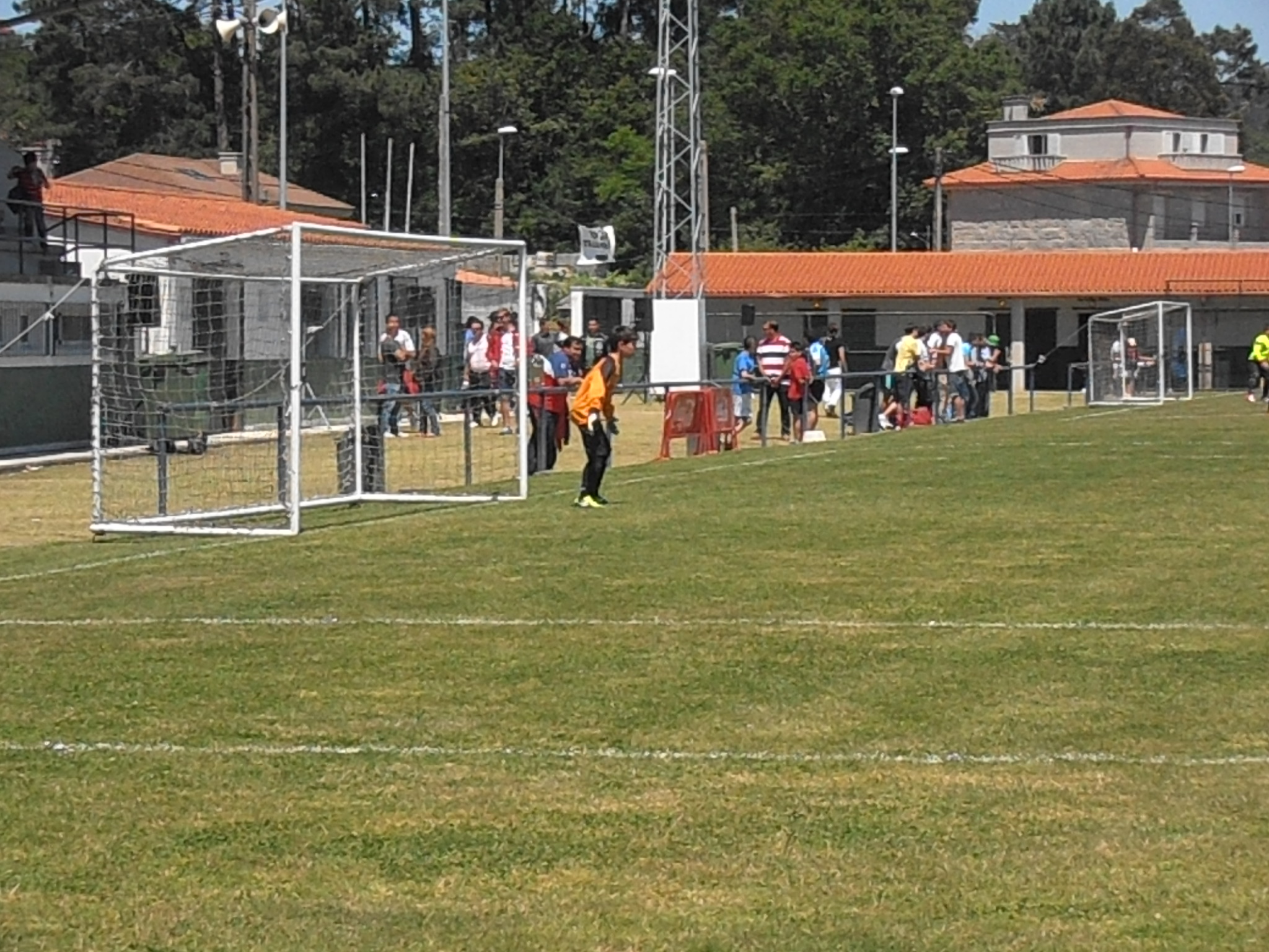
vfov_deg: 10.7
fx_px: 5059
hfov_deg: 14.3
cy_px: 476
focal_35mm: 138
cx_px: 634
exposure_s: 1/320
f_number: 15
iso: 400
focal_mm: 24.39
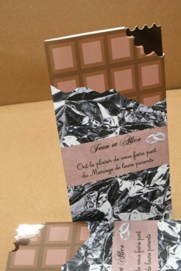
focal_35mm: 65
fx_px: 490
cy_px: 148
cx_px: 111
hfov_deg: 20.9
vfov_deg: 30.9
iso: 800
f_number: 9
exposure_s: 1/125
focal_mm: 25
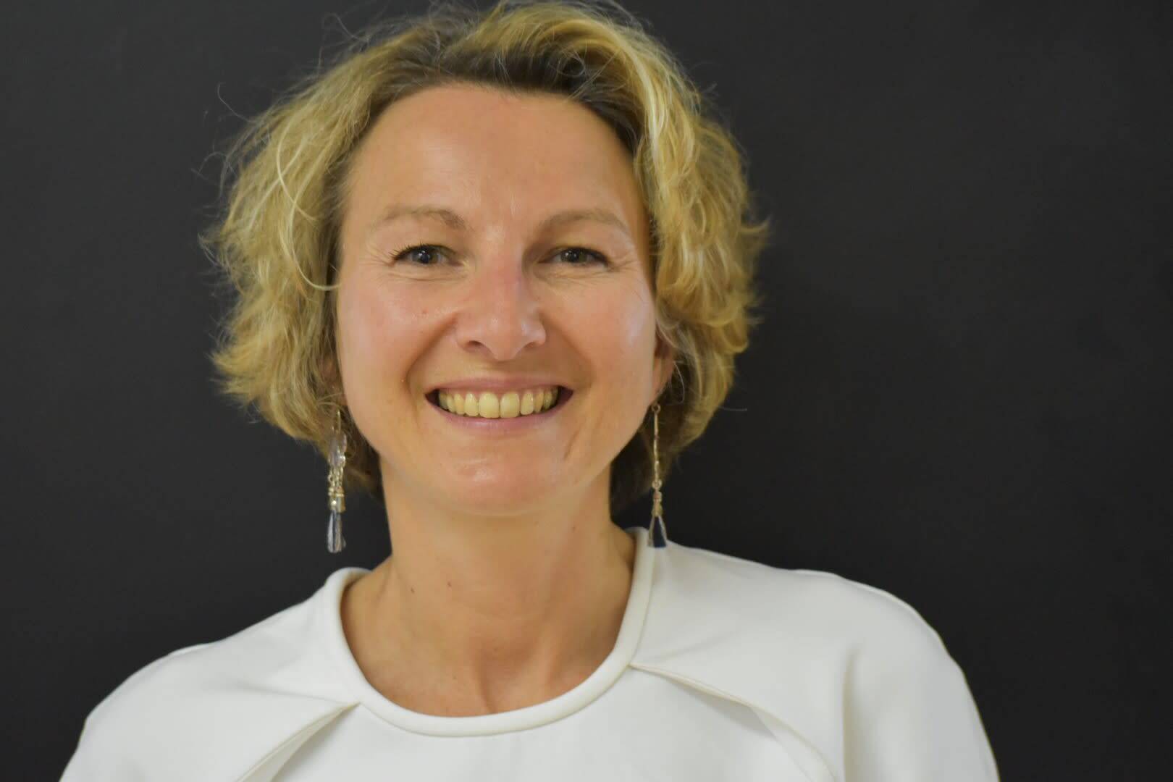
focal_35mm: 82
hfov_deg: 24.6
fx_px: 2688
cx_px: 586
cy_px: 391
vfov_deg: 16.6
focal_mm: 55
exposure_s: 1/60
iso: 3600
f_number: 4
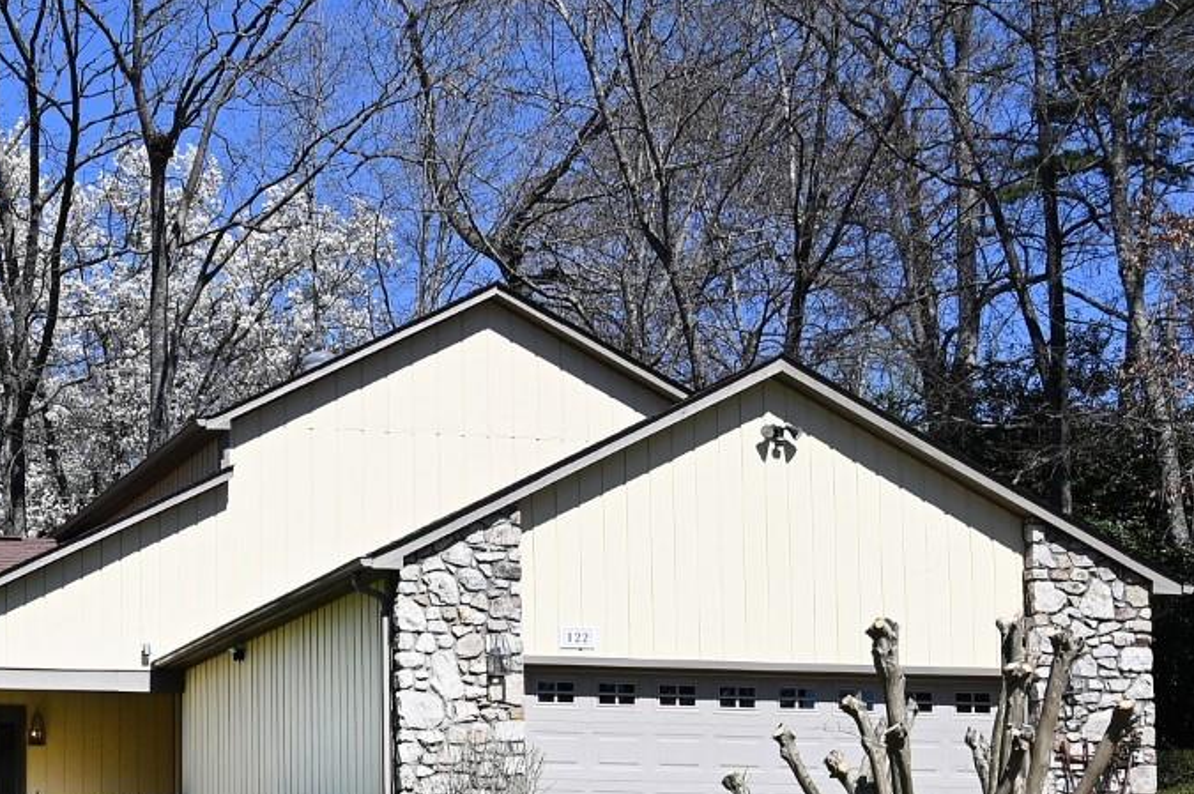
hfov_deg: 21.2
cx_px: -23
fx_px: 3066
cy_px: 738
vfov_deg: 14.6
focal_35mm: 93
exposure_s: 1/400
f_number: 7.1
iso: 100
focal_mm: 30.5
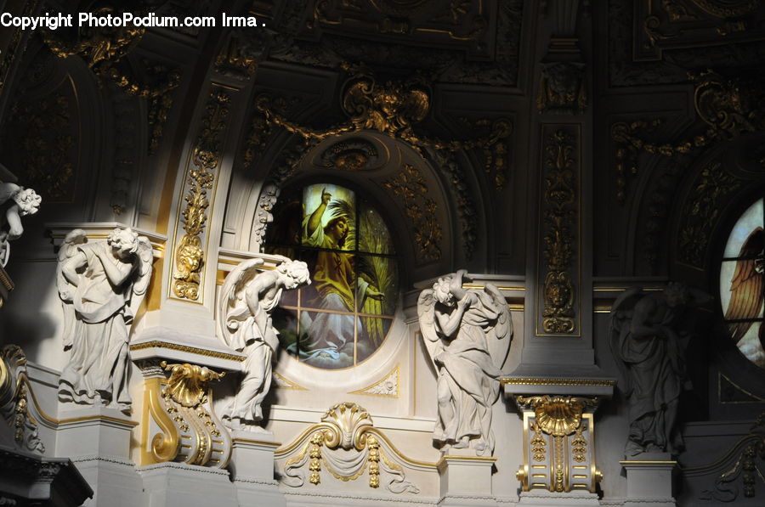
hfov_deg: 12.5
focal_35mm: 165
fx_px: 3501
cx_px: 382
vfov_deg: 8.3
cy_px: 254
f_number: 4.8
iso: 800
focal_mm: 110
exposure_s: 1/125
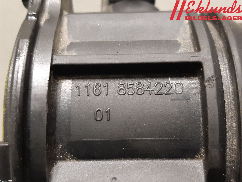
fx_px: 182
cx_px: 121
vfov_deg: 53.1
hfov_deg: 67.3
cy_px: 91
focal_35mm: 26
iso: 250
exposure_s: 1/25
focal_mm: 3.93
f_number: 1.7
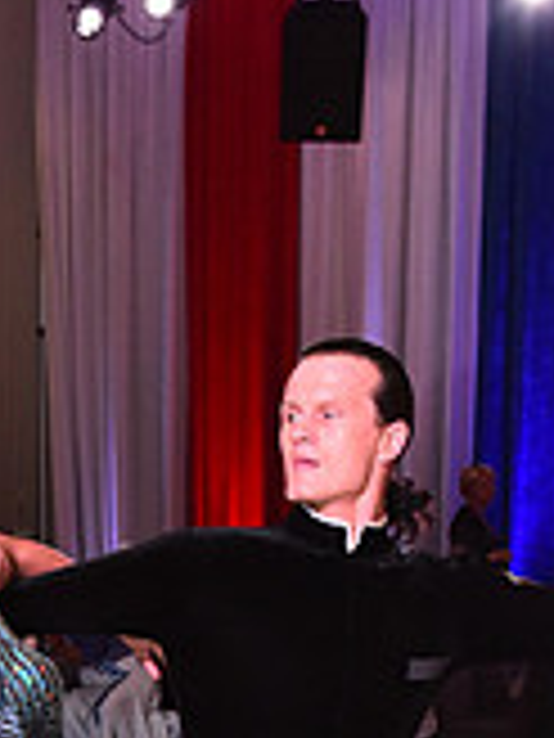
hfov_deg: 9.8
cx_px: 25
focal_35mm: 150
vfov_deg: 12.8
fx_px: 3201
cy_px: 932
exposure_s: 1/320
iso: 2500
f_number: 6.3
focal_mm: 44
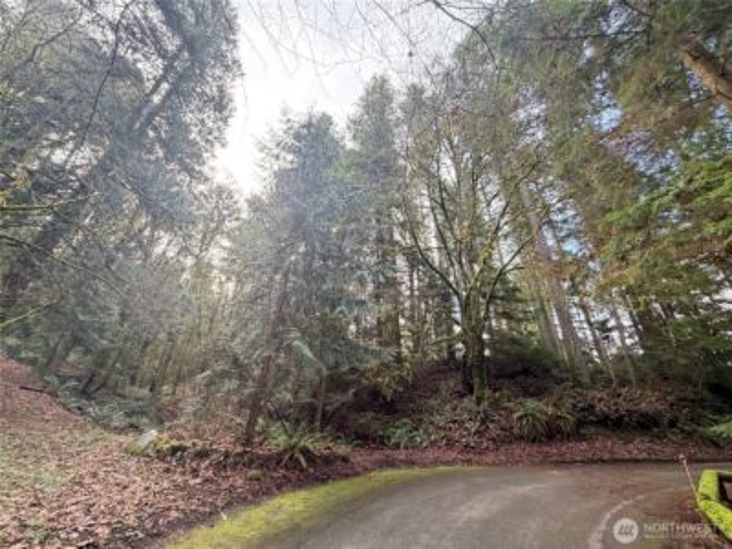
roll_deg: -0.7
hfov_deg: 102.1
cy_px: 274
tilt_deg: +27.6
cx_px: 366
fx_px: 296
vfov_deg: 85.7
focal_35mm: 14
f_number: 2.2
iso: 320
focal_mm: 2.22
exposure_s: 1/93
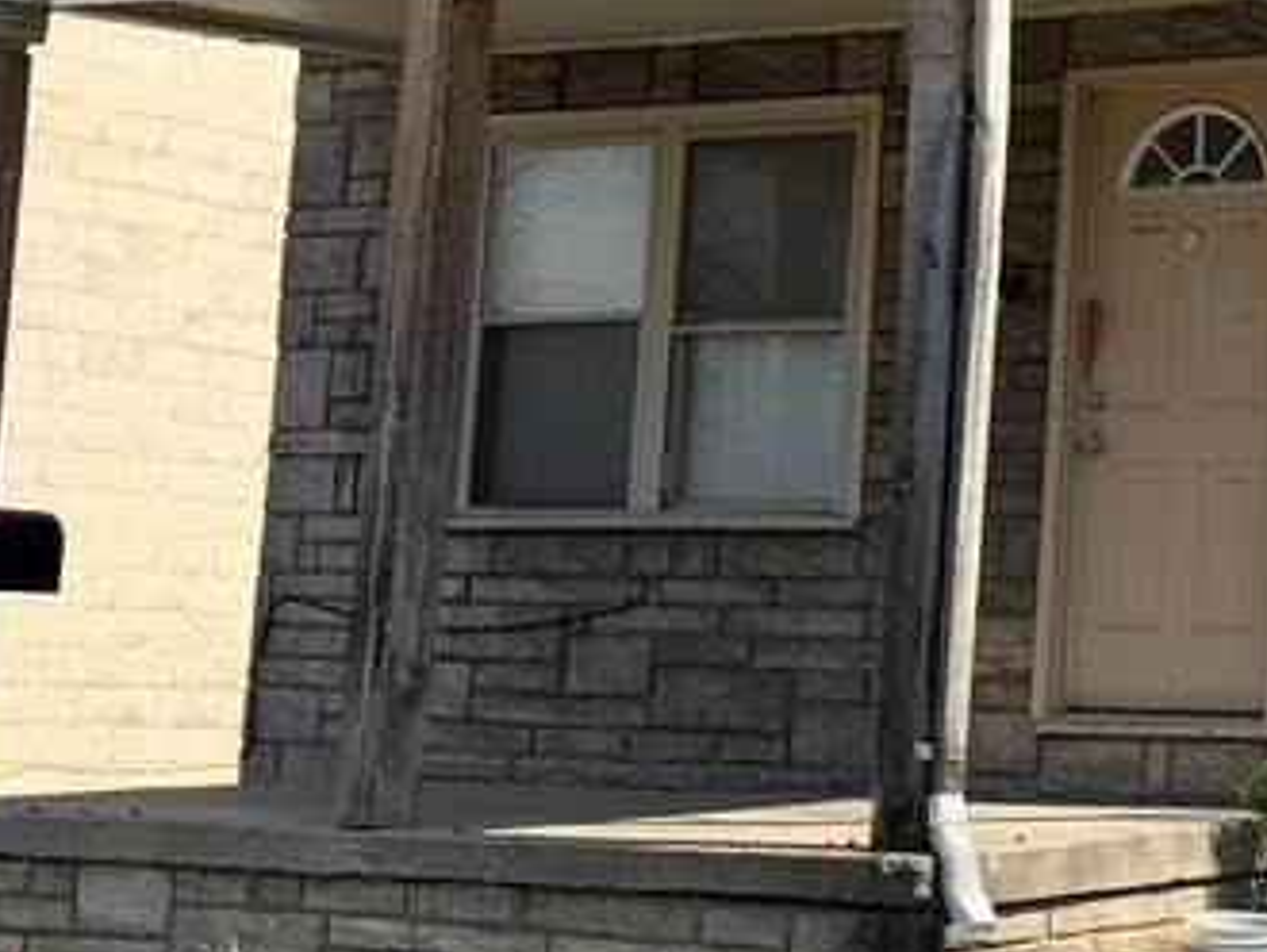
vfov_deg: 15.9
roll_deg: -1.4
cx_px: 1682
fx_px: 3406
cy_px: 269
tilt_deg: +6.7
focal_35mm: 93
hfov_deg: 19.3
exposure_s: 1/3145
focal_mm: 6.76
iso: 80
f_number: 1.78
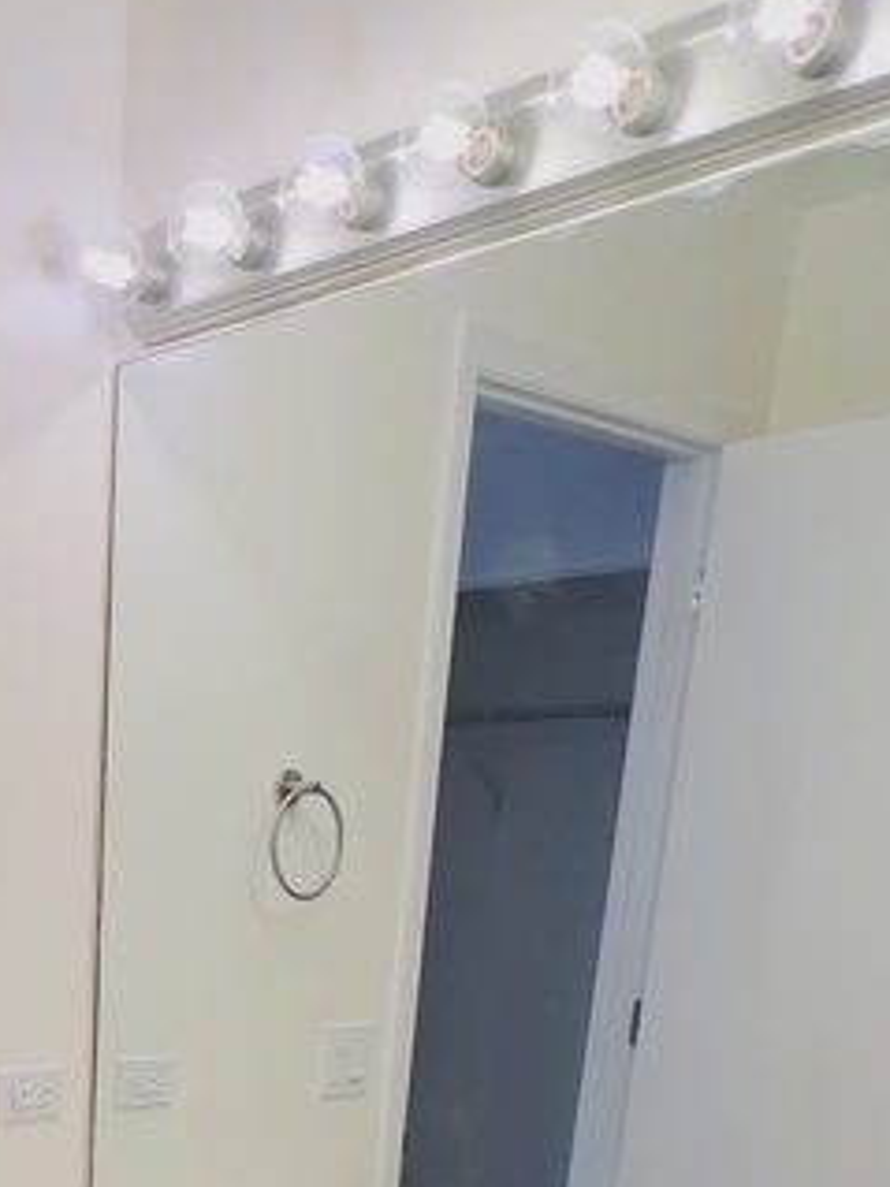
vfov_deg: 34.5
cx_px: -4
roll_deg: -0.5
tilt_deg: -18.4
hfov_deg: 30.5
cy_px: 1421
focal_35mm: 44
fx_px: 1509
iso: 64
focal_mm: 1.57
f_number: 1.8
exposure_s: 1/120
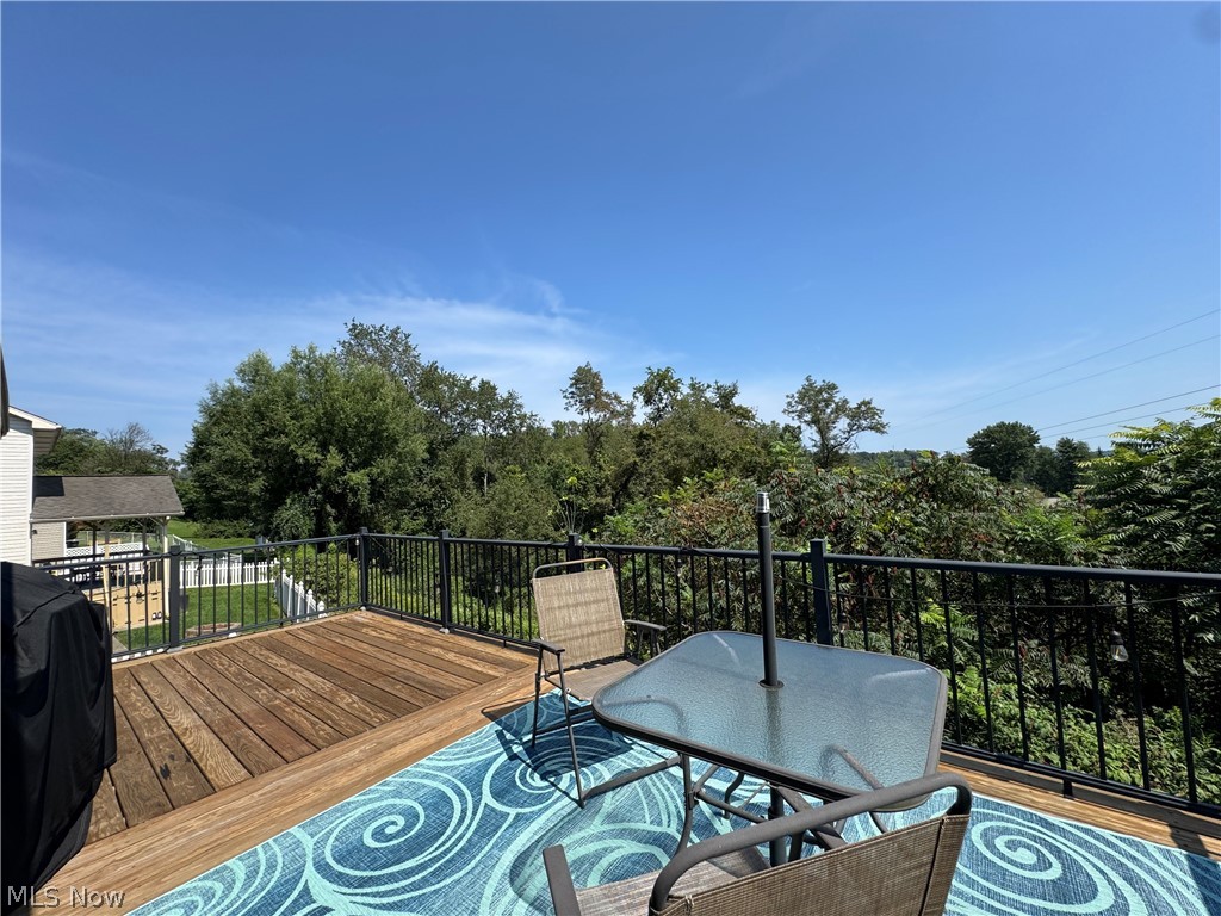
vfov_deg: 85.7
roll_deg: +3.0
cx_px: 610
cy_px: 458
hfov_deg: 102.1
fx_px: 494
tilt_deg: +2.4
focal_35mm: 14
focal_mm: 2.22
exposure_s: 1/1600
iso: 50
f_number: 2.2
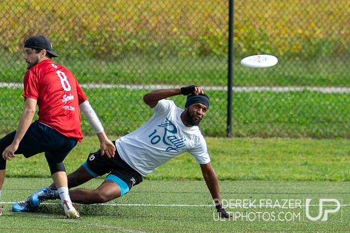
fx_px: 4323
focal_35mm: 445
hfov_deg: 4.6
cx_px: 212
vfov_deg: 3.1
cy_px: 57
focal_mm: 250
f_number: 5.6
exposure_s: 1/2000
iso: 560
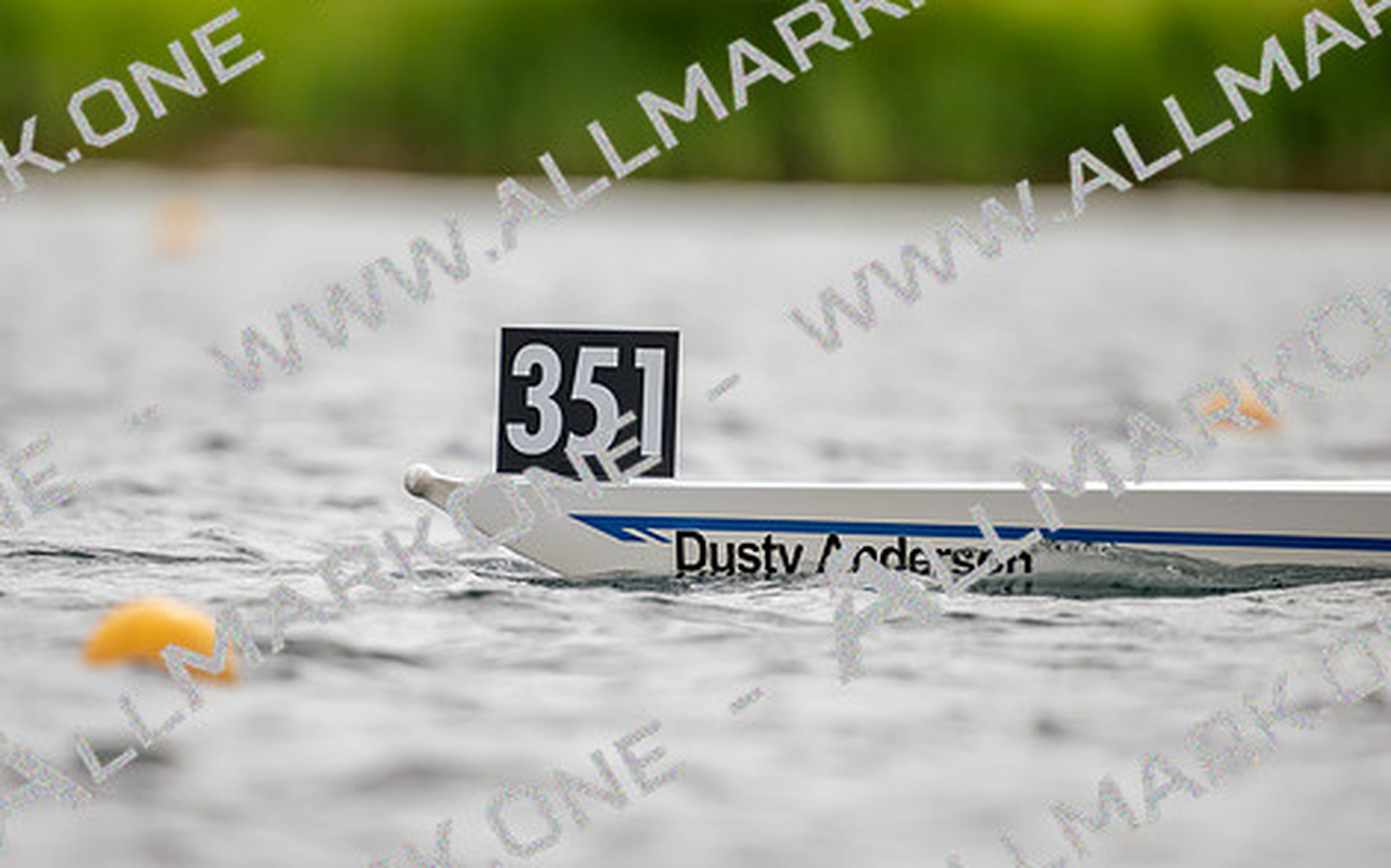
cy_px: 403
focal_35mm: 1131
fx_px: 42860
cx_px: 573
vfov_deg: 1.2
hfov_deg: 1.9
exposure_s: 1/2000
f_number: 4
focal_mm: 600
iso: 160
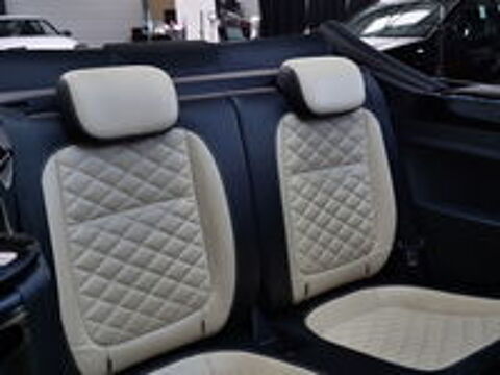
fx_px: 549
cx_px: 250
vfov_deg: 37.7
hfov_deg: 49.0
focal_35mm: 38
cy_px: 188
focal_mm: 19
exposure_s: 1/60
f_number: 3.2
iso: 250
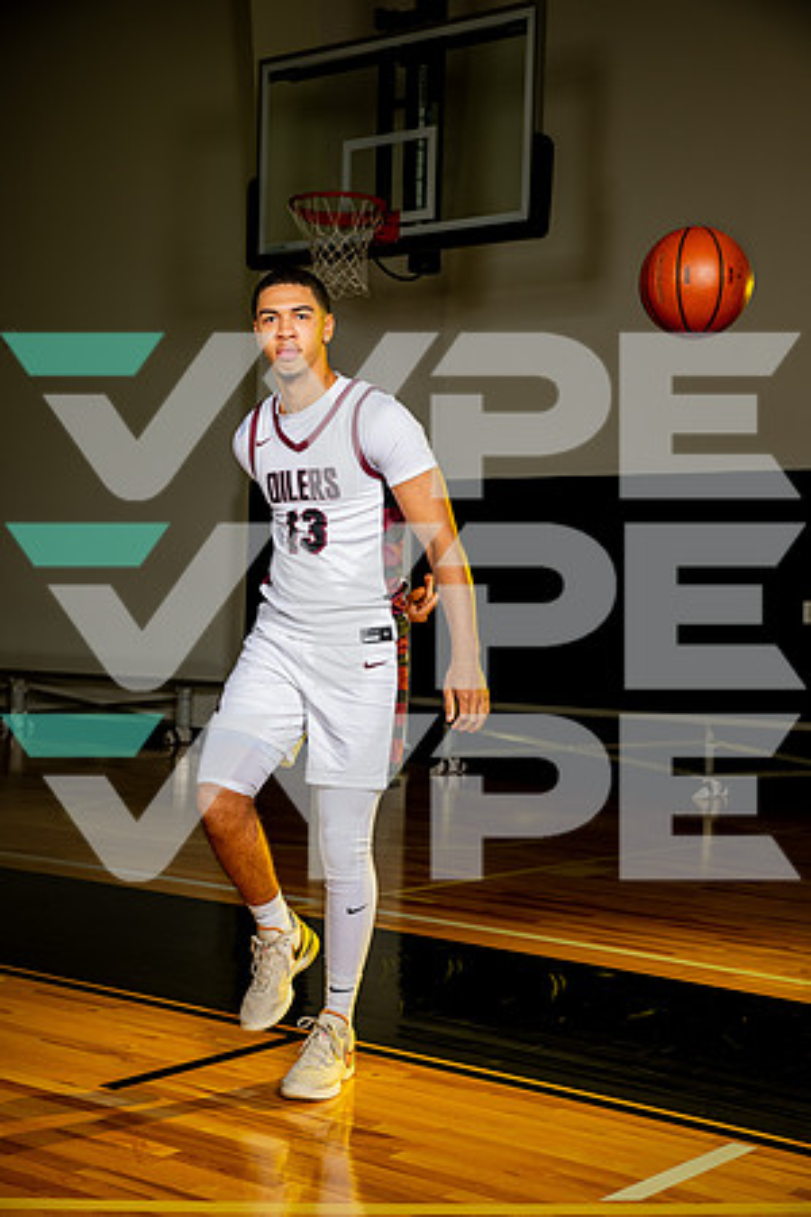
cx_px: 406
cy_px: 608
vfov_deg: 35.6
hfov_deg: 24.2
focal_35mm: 56
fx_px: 1892
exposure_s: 1/200
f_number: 6.3
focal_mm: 56
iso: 100
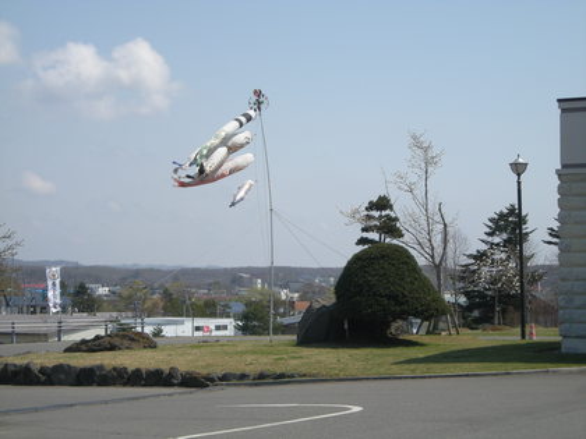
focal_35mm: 94
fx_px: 1591
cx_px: 293
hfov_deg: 20.9
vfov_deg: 15.7
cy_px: 220
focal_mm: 15.3
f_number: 8.8
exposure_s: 1/156
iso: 64
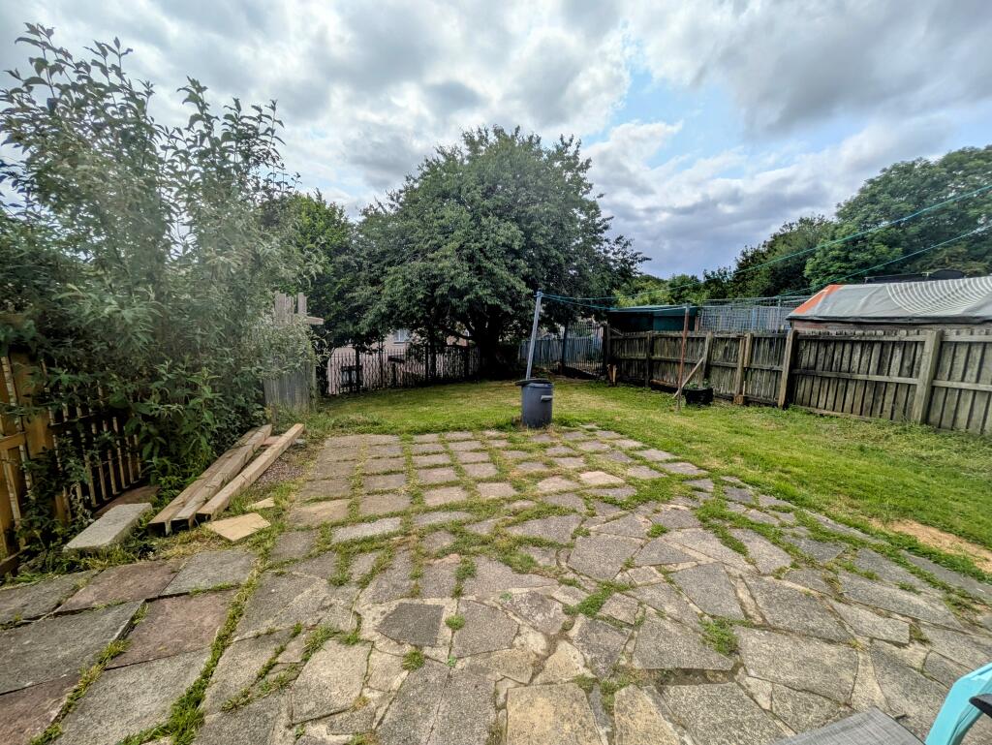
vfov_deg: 85.7
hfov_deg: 102.0
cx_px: 496
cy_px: 372
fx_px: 401
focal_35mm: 14
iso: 51
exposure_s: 1/3106
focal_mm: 1.83
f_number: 2.2
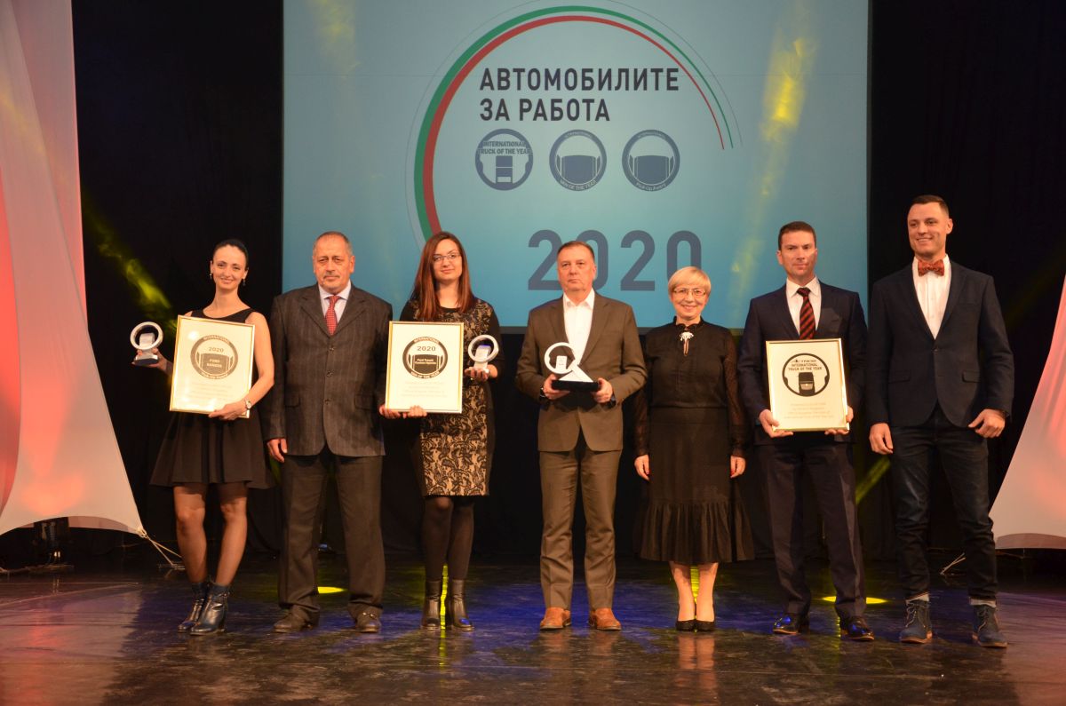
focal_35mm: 45
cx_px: 533
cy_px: 353
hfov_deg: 43.7
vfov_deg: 29.7
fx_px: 1330
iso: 900
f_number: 4.2
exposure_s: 1/60
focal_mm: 30
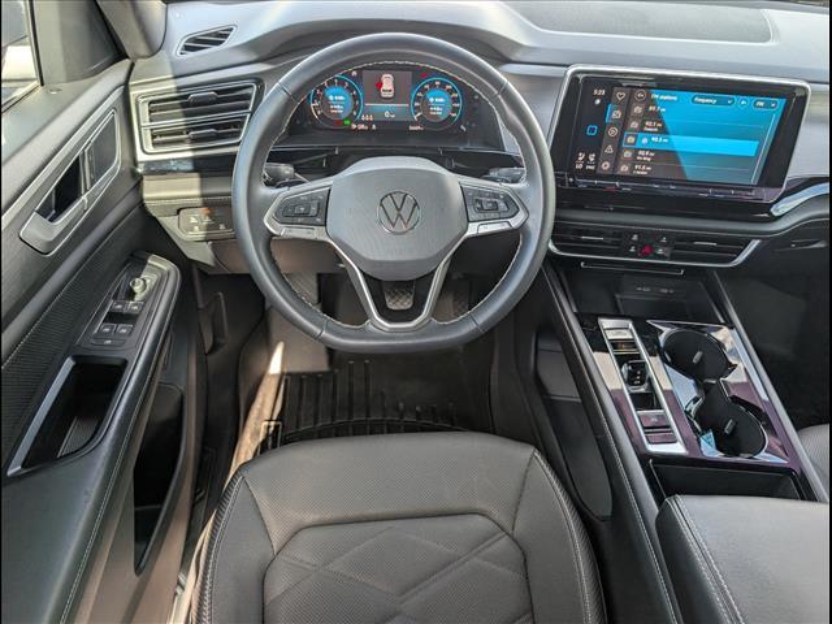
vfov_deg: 56.8
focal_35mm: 24
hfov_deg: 71.6
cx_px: 416
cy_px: 312
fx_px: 577
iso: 27
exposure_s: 1/62.9
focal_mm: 6.9
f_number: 1.68
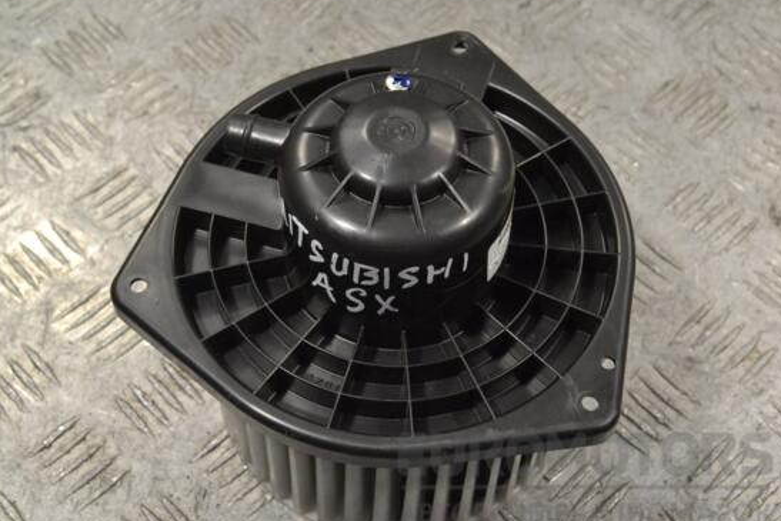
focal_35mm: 58
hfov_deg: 34.7
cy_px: 264
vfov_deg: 23.6
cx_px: 371
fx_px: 1249
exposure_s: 1/320
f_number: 9
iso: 3200
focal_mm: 35
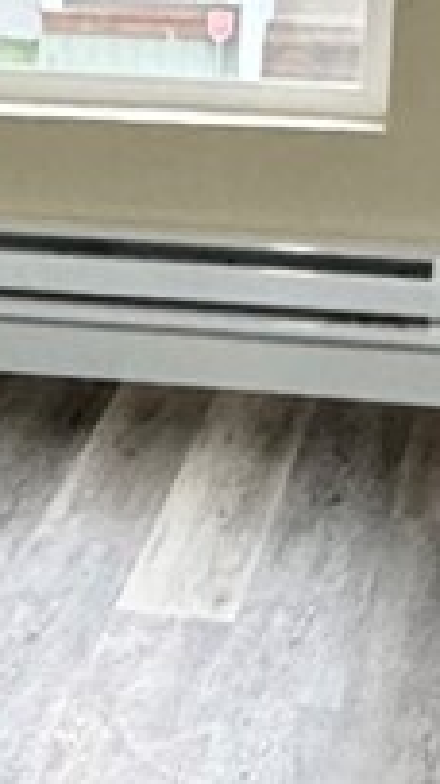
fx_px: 2492
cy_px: 572
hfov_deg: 10.0
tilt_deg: -22.8
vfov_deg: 17.8
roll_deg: -0.1
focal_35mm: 120
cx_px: 12
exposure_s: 1/60
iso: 320
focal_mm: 2.22
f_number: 2.2
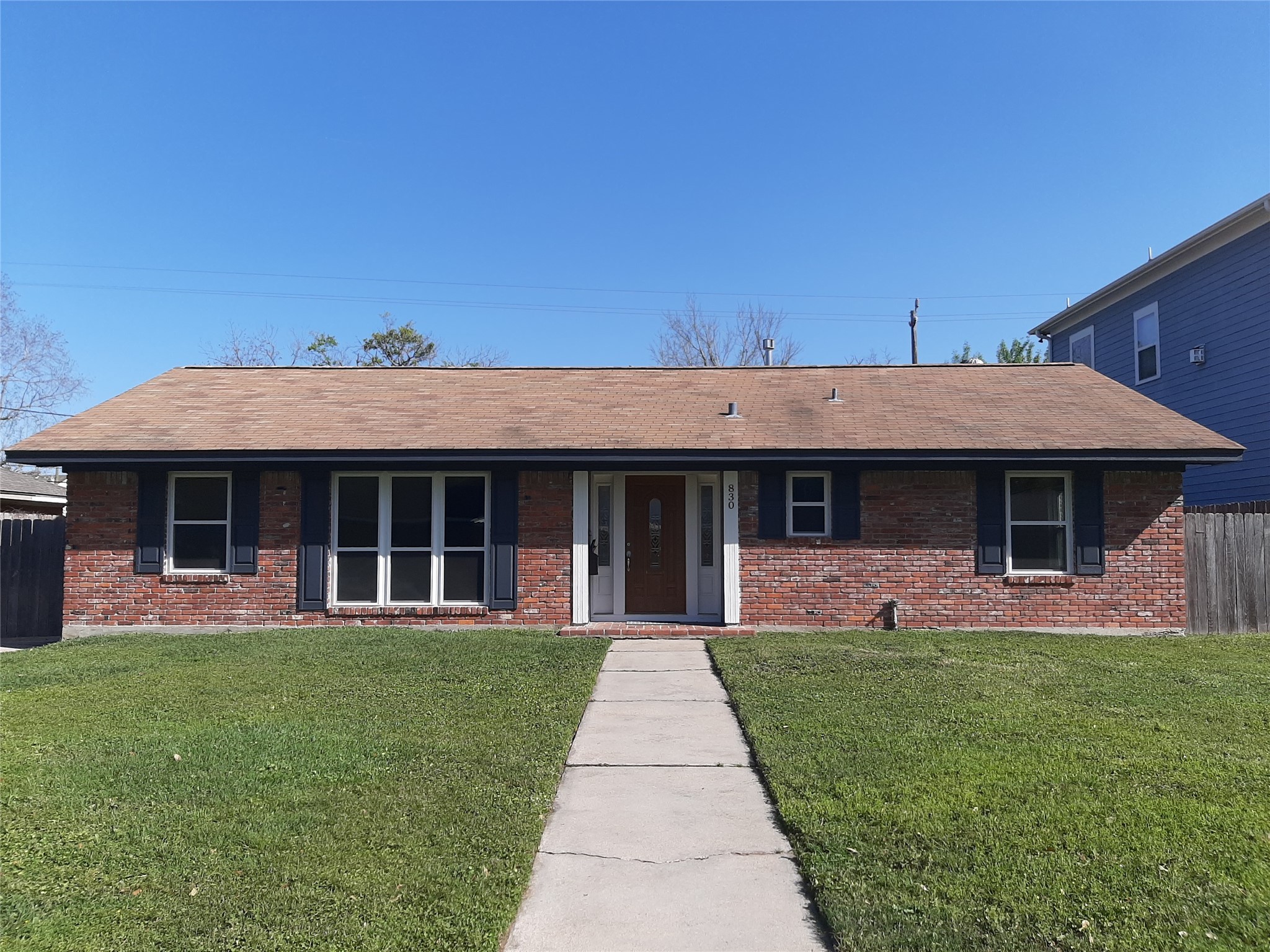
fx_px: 954
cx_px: 635
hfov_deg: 67.3
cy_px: 476
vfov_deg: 53.1
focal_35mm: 26
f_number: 1.7
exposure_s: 1/2500
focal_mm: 3.93
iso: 40
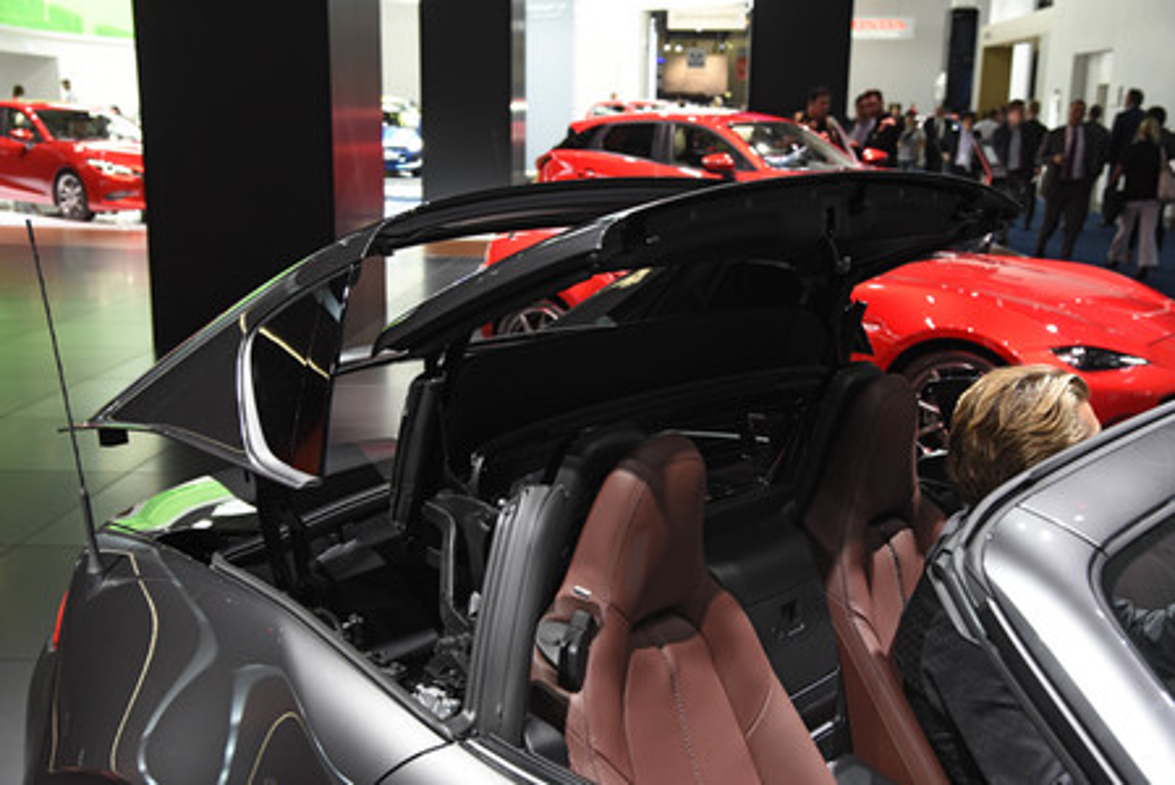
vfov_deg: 30.6
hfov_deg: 44.5
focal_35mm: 44
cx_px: 588
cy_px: 392
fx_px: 1437
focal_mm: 44
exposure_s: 1/200
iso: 2000
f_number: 5.6
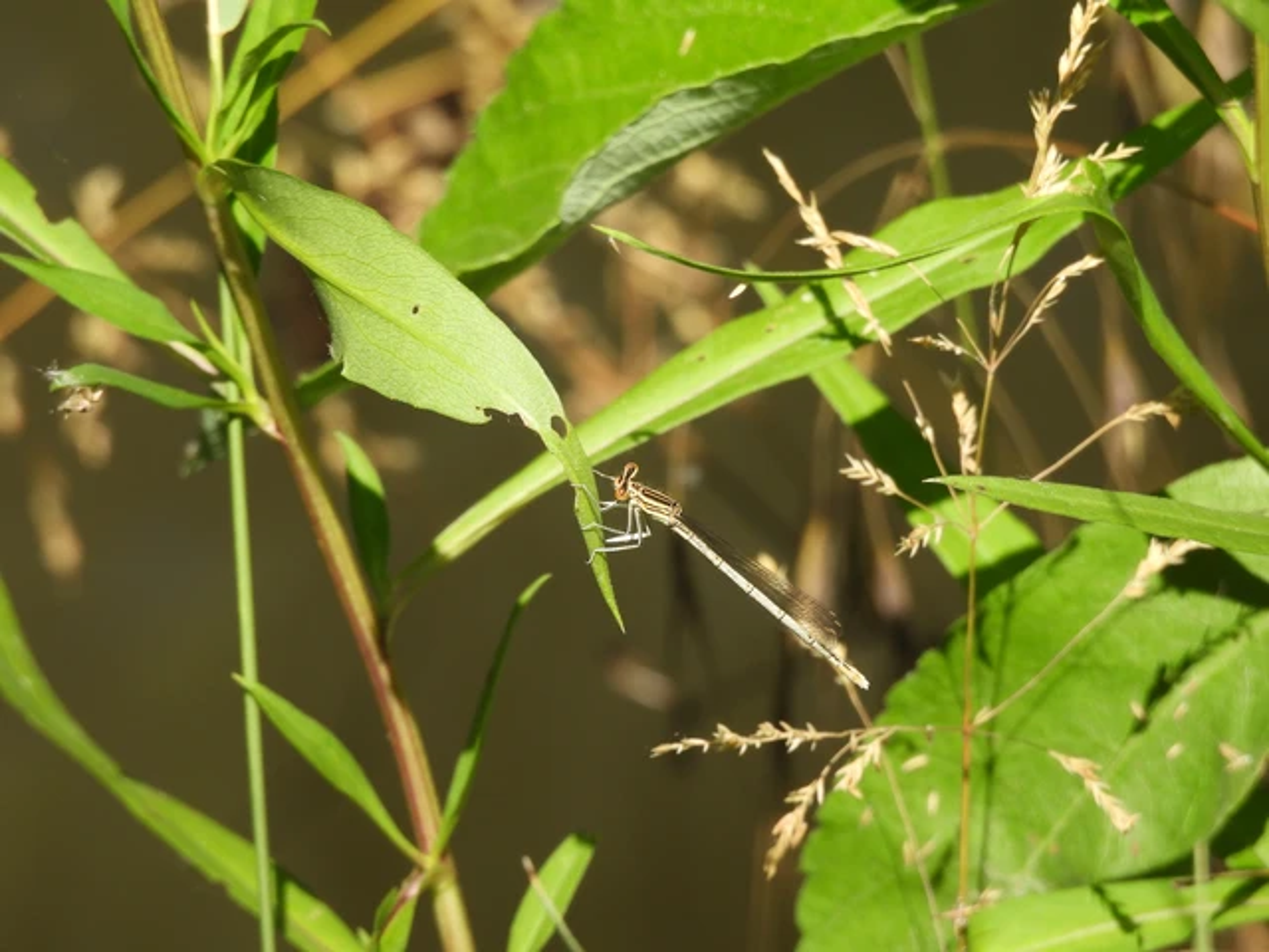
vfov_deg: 2.1
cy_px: 476
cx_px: 634
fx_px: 25662
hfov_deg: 2.8
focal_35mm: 700
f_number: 6.3
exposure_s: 1/250
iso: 100
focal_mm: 125
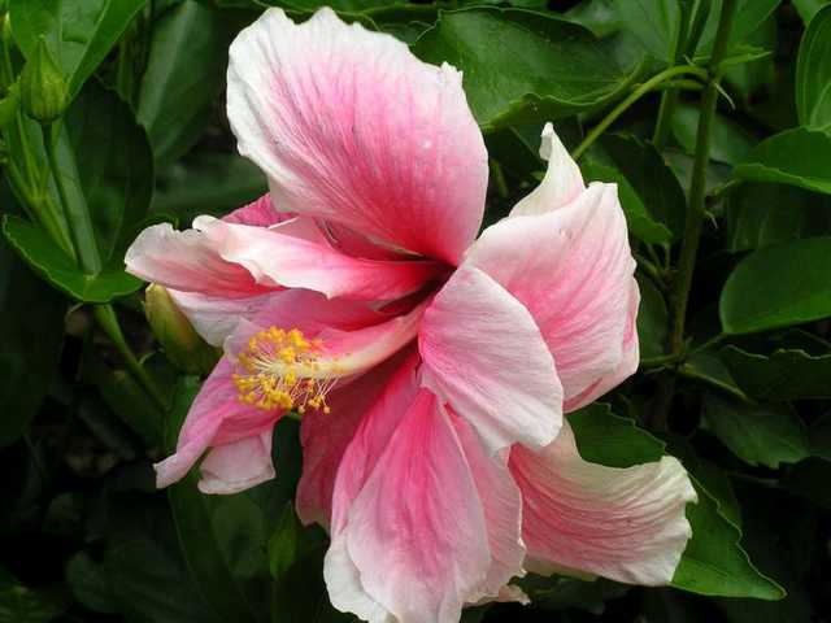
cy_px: 312
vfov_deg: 12.5
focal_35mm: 119
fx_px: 2857
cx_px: 416
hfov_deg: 16.6
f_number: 5.6
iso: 50
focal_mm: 18.2
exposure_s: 1/200
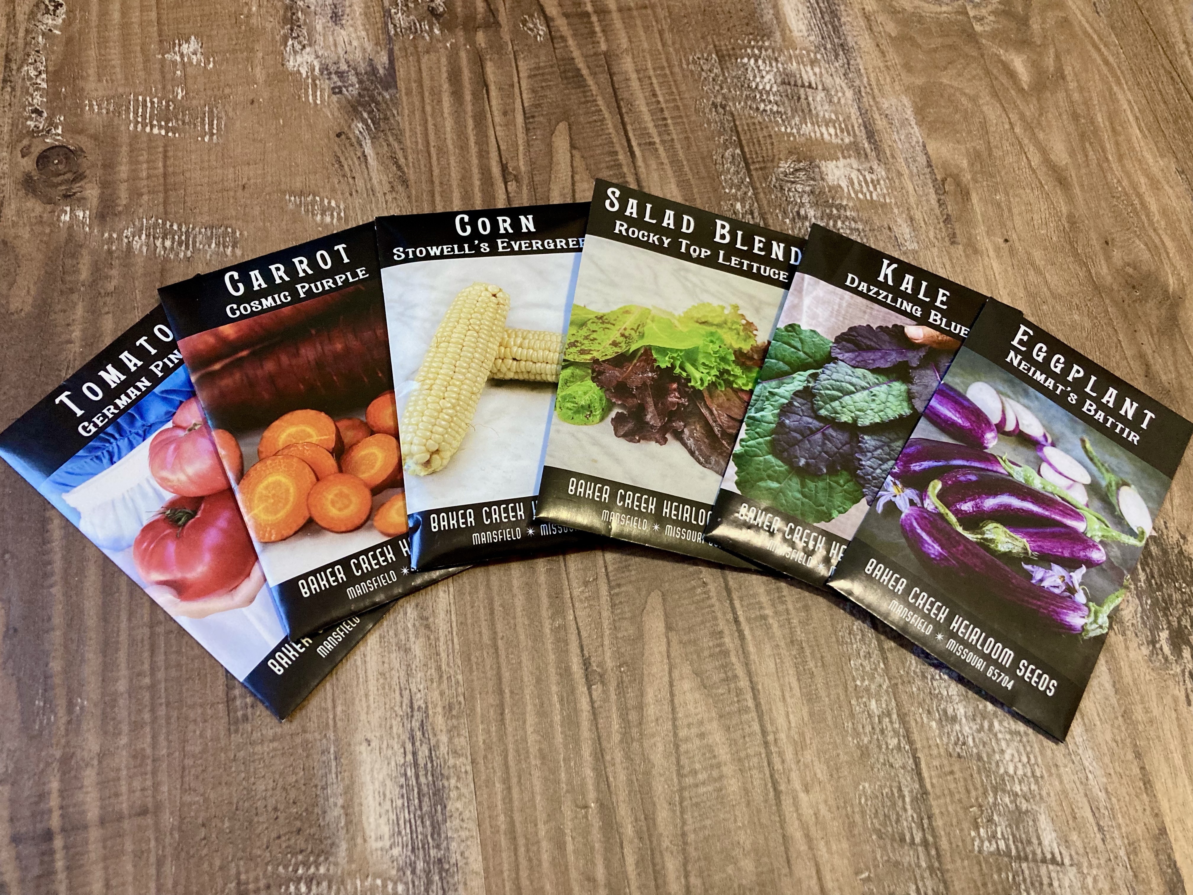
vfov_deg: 49.7
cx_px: 596
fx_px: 965
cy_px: 448
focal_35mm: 28
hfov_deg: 63.4
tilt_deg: -67.4
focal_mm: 3.99
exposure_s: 1/60
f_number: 1.8
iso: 320
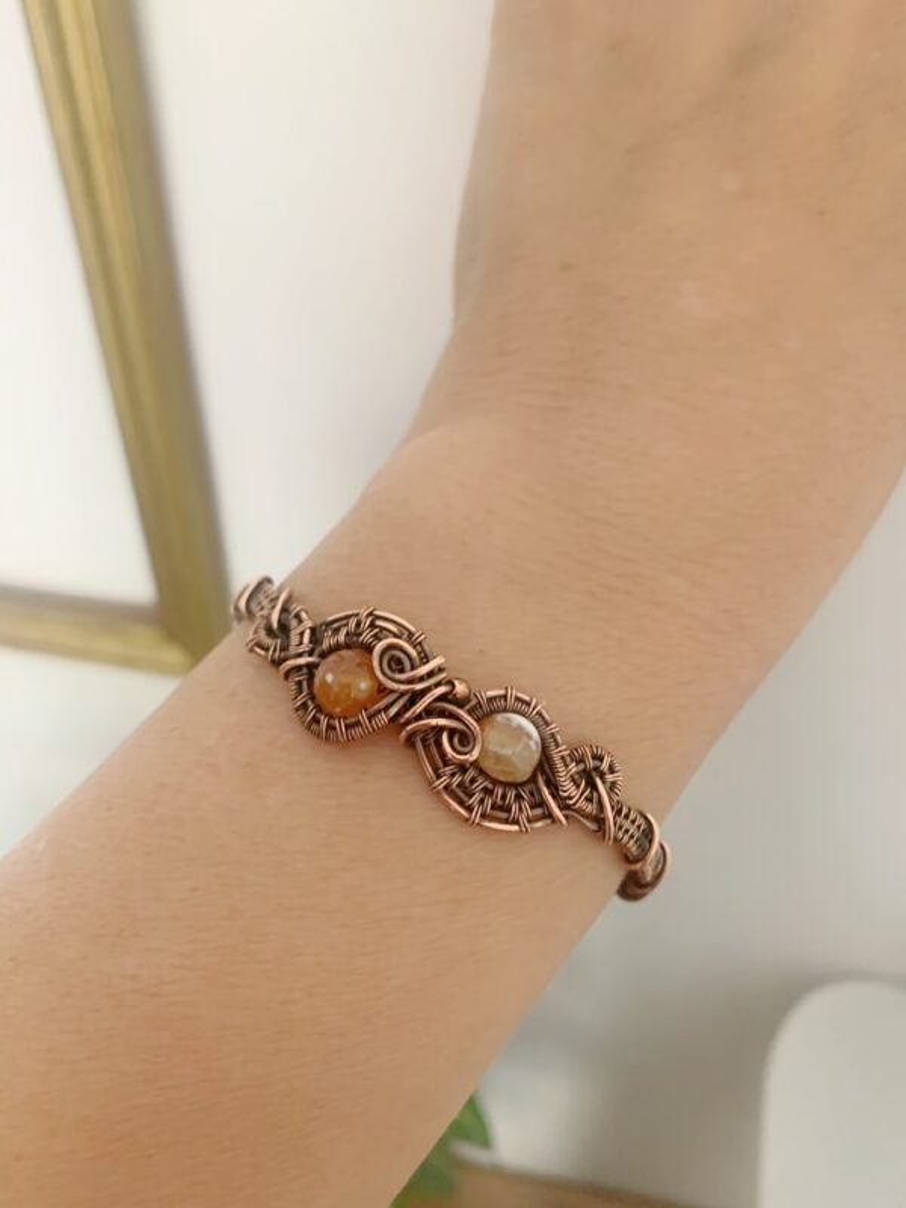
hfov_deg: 53.1
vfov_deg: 67.3
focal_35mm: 26
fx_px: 907
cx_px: 453
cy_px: 604
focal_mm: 4.25
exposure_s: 1/60
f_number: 1.8
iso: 320
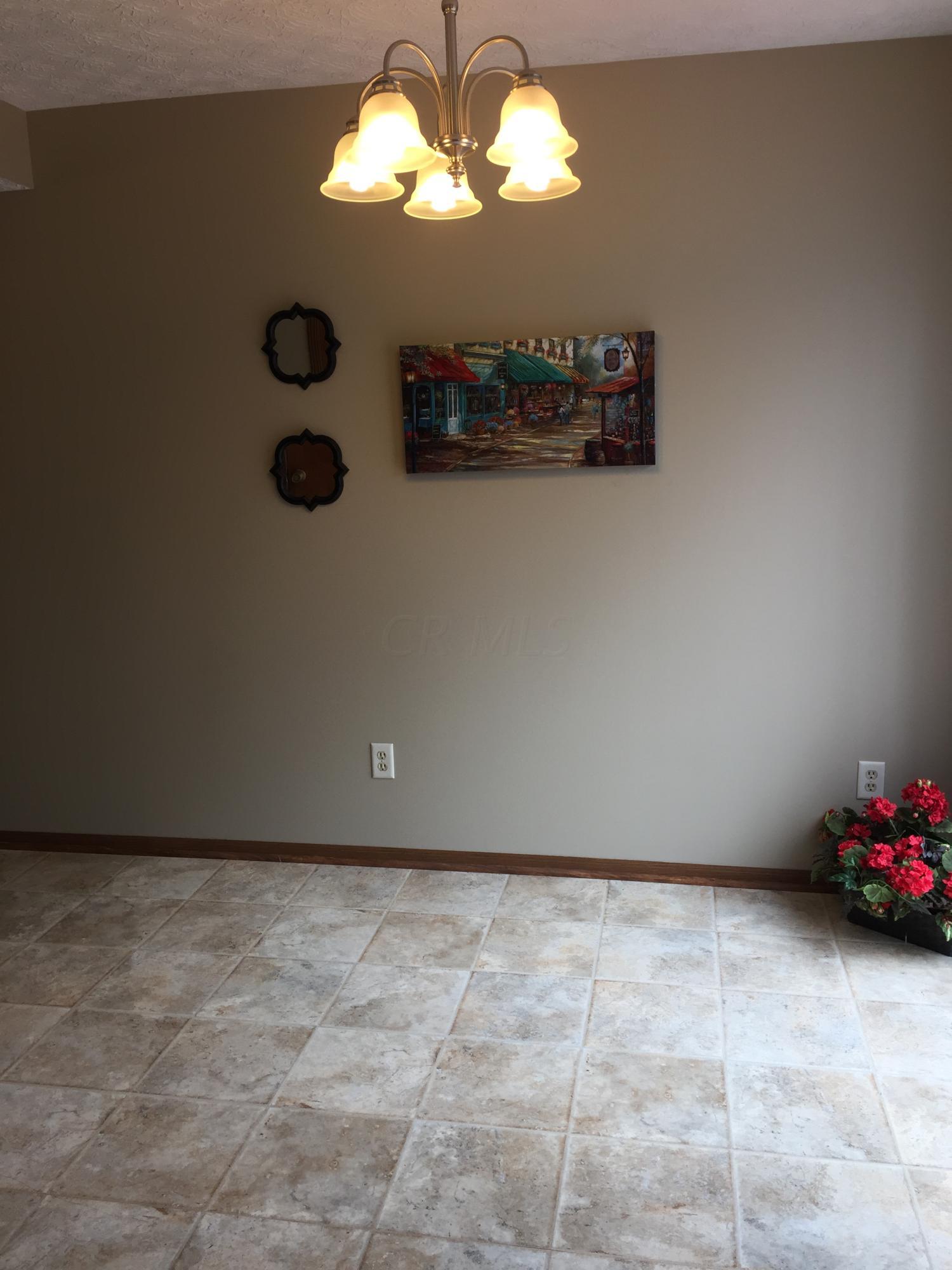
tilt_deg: -10.3
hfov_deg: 48.2
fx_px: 1063
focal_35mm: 29
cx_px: 476
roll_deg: +1.6
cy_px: 635
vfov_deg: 61.7
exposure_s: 1/120
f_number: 2.2
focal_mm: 4.15
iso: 40
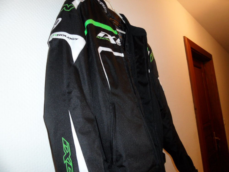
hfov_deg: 71.6
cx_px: 114
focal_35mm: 24
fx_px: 159
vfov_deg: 56.8
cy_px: 86
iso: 200
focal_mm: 3.9
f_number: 3.2
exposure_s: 1/30
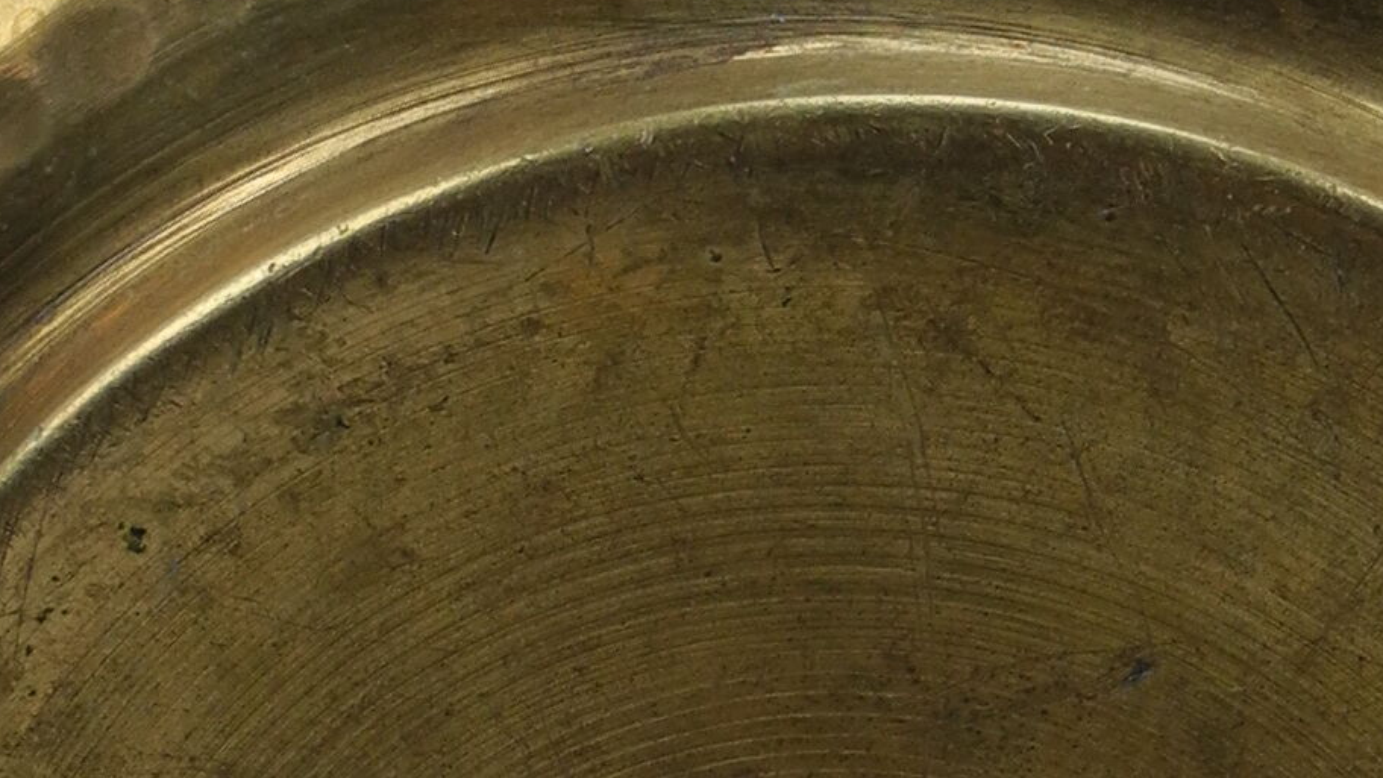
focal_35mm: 122
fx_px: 4474
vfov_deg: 9.9
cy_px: 414
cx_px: 948
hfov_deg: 17.5
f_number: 2.8
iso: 100
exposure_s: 1/133
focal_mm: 6
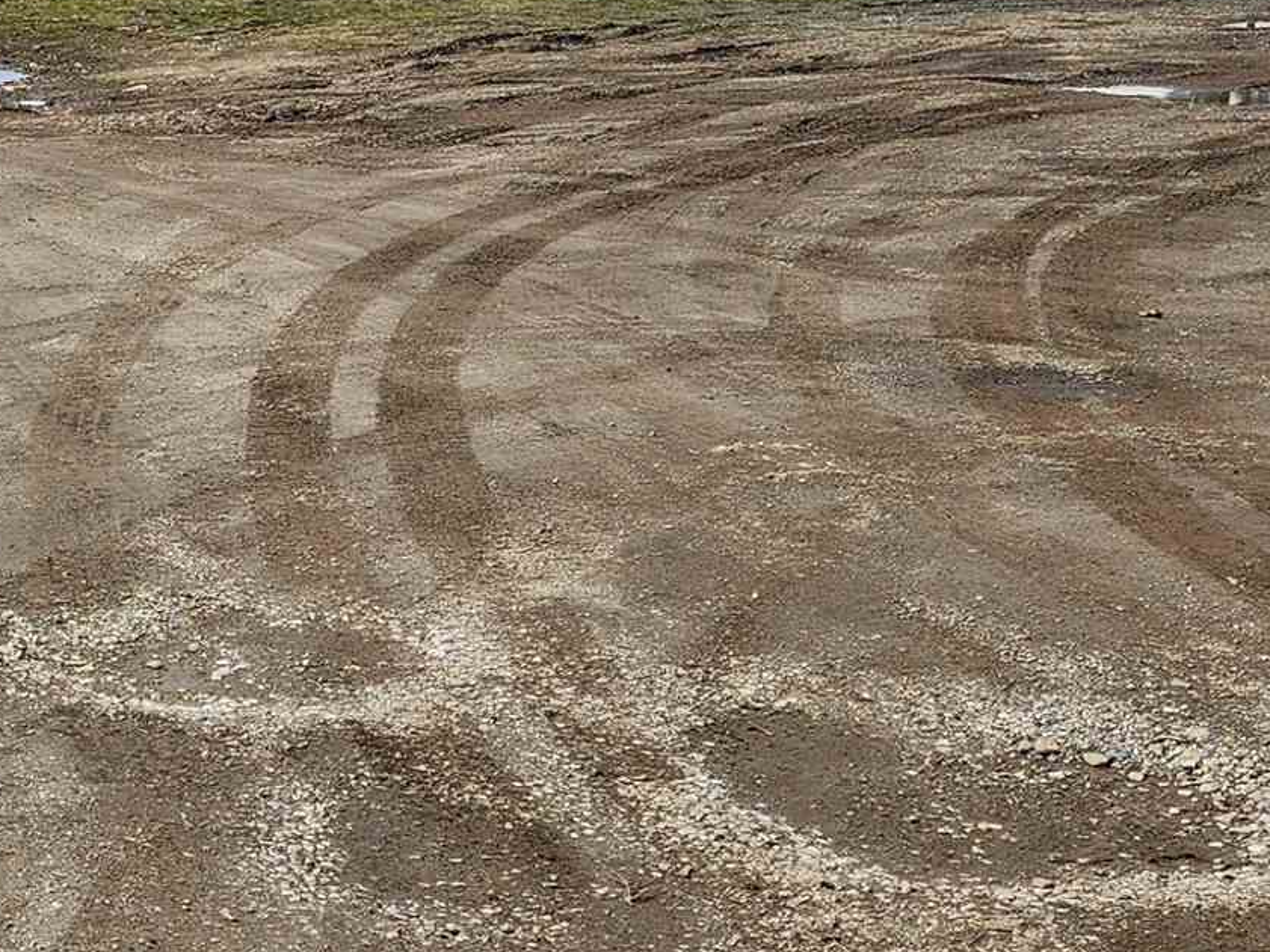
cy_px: 26
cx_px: -554
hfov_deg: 20.4
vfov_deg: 17.2
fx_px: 3082
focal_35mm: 84
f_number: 1.8
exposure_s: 1/2186
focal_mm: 5.4
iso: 20
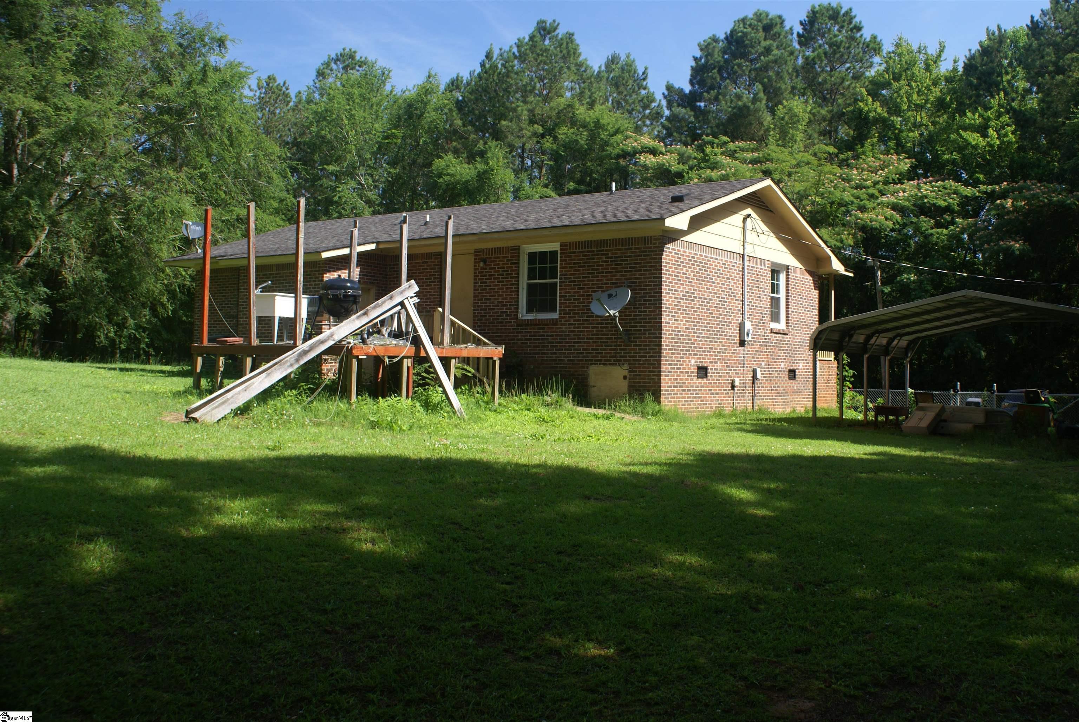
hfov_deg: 57.2
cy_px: 361
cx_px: 540
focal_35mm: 33
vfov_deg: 40.1
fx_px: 990
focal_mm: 22
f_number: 6.3
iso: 100
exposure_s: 1/60
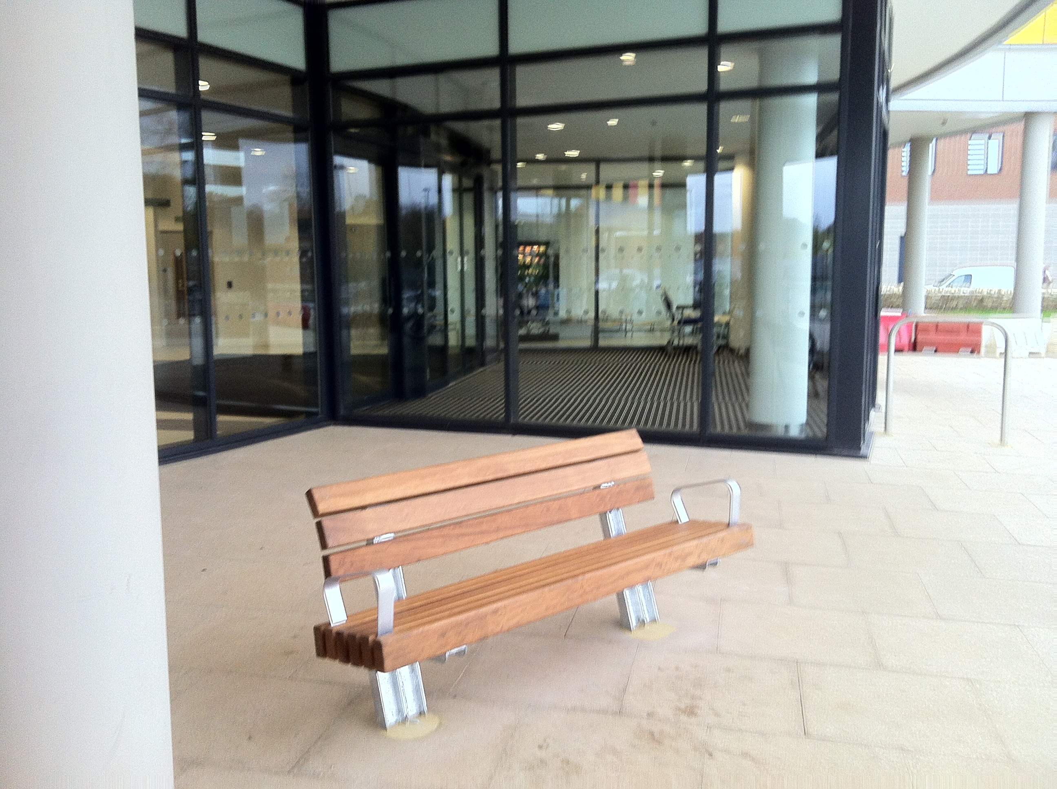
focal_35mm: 35
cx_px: 528
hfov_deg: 52.7
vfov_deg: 40.6
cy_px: 394
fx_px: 1067
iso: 100
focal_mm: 3.85
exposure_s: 1/33
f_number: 2.8
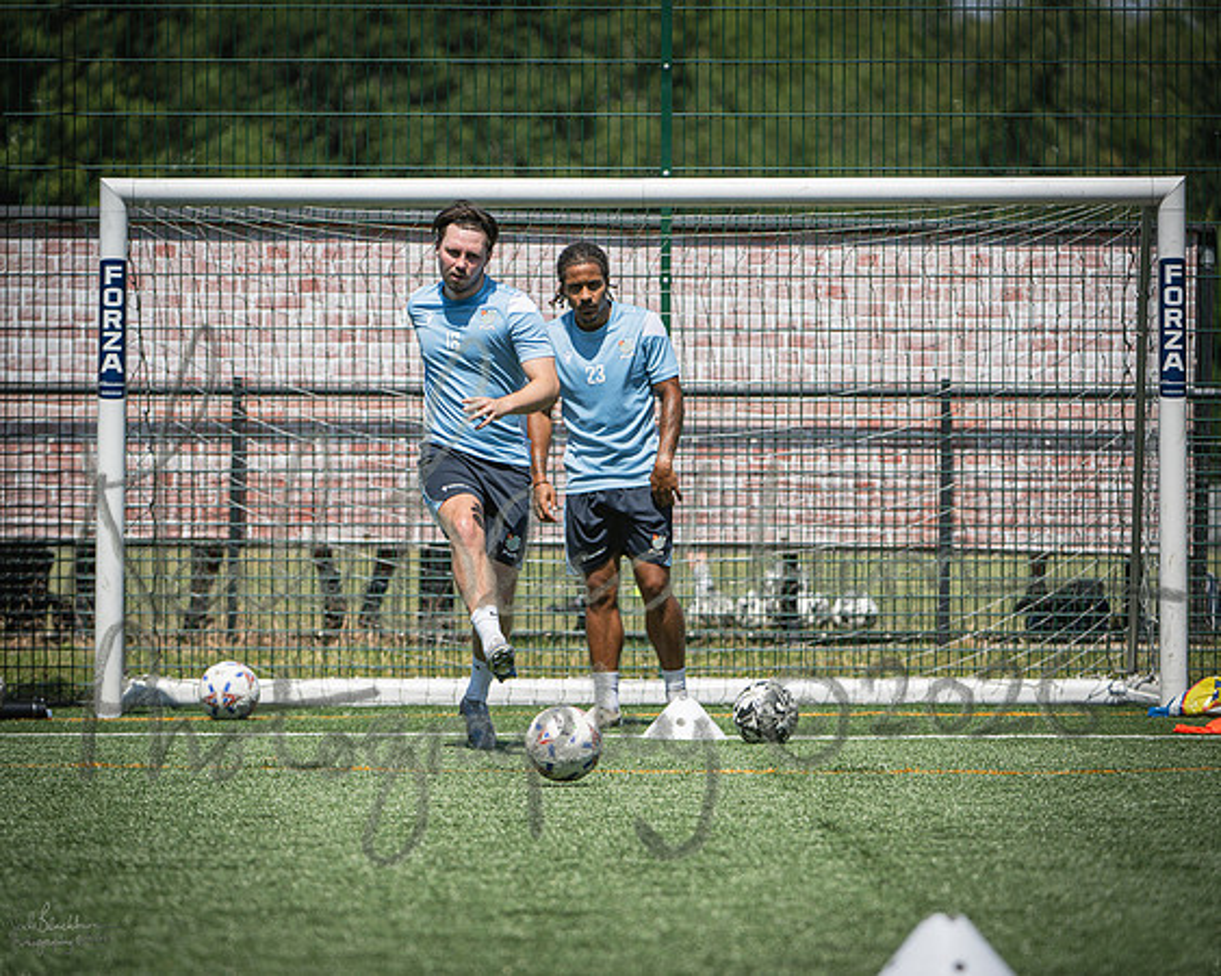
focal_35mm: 279
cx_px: 532
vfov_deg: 5.5
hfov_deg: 6.9
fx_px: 10067
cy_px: 490
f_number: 4
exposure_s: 1/2000
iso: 200
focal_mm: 240
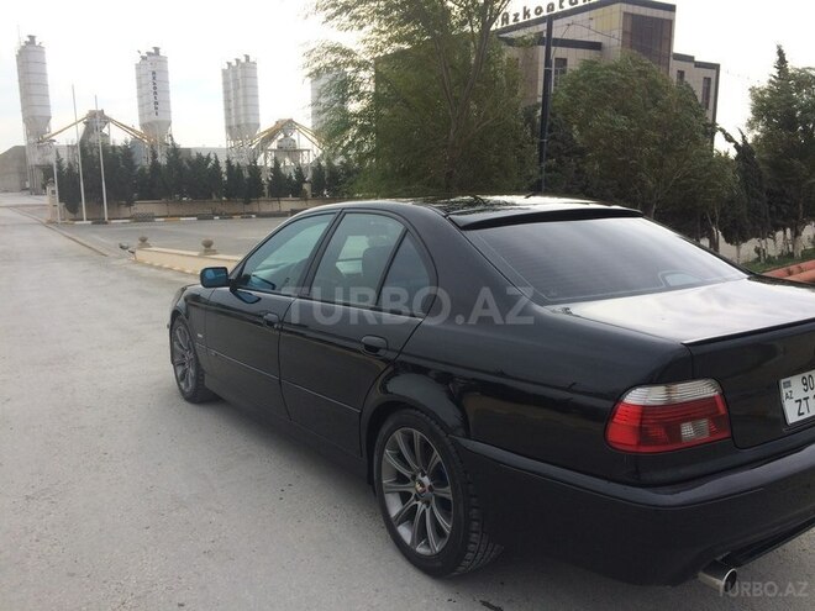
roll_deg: +0.1
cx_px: 408
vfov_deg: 48.2
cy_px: 306
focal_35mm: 29
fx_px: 683
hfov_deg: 61.7
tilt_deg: -8.9
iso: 32
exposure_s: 1/1140
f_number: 2.2
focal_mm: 4.15
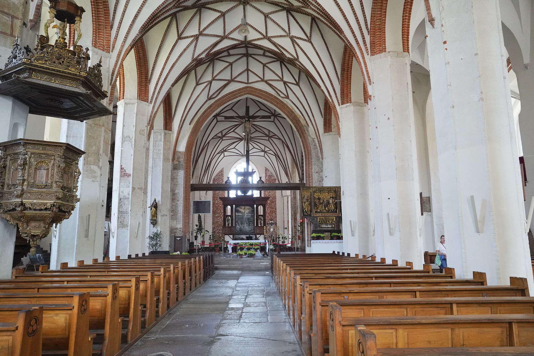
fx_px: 356
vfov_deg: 53.1
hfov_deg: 73.7
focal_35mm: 24
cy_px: 178
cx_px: 267
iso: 3200
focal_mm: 24
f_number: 6.3
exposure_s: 1/80
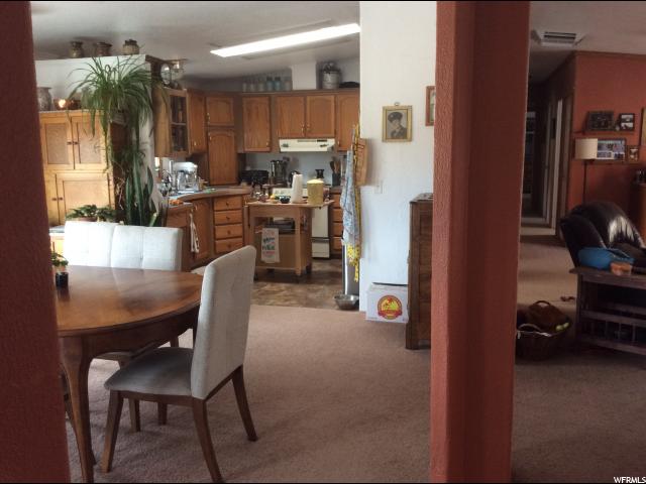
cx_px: 323
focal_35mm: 32
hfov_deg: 56.8
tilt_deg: -7.3
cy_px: 242
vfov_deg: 44.2
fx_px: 597
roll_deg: +2.6
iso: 80
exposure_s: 1/24
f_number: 2.4
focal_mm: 3.3
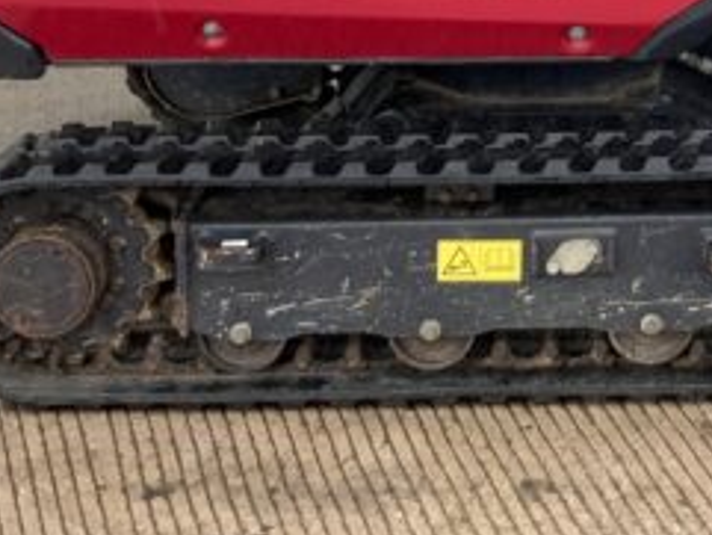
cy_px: -446
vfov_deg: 11.2
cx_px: 1007
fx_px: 2531
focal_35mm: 123
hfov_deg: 15.0
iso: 16
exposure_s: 1/122
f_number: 1.8
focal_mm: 3
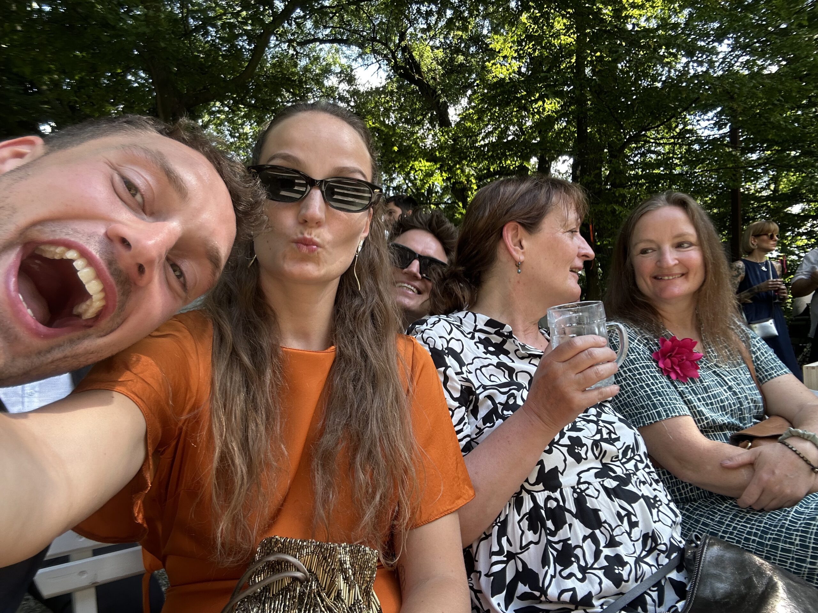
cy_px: 306
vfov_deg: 58.9
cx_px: 409
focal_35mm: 23
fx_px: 544
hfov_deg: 73.9
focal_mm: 2.69
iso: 32
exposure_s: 1/121
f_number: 1.9
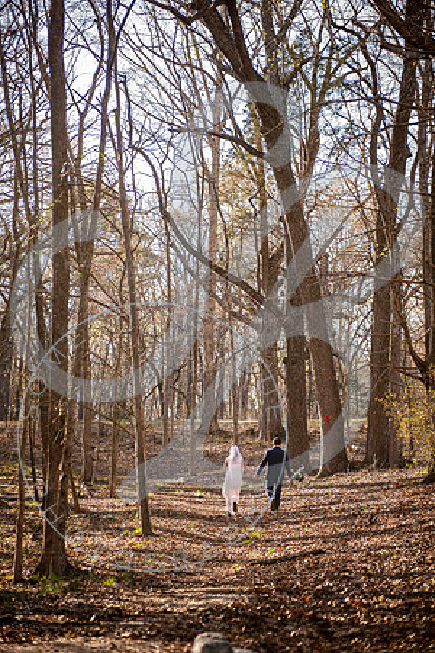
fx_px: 1269
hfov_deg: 19.5
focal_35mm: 70
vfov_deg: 28.8
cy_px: 326
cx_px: 218
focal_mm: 70
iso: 100
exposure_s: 1/125
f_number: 2.8
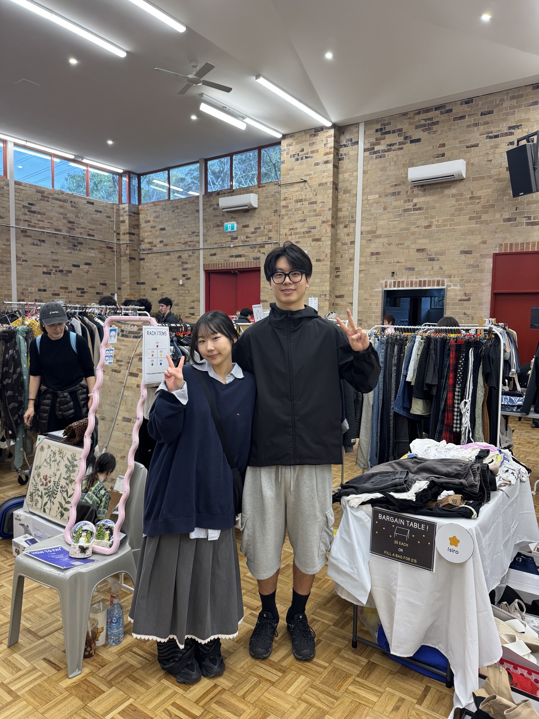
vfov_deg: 71.6
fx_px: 498
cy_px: 360
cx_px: 270
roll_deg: -0.7
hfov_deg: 56.8
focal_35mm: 24
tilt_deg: -4.3
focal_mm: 6.76
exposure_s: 1/100
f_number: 1.78
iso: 125
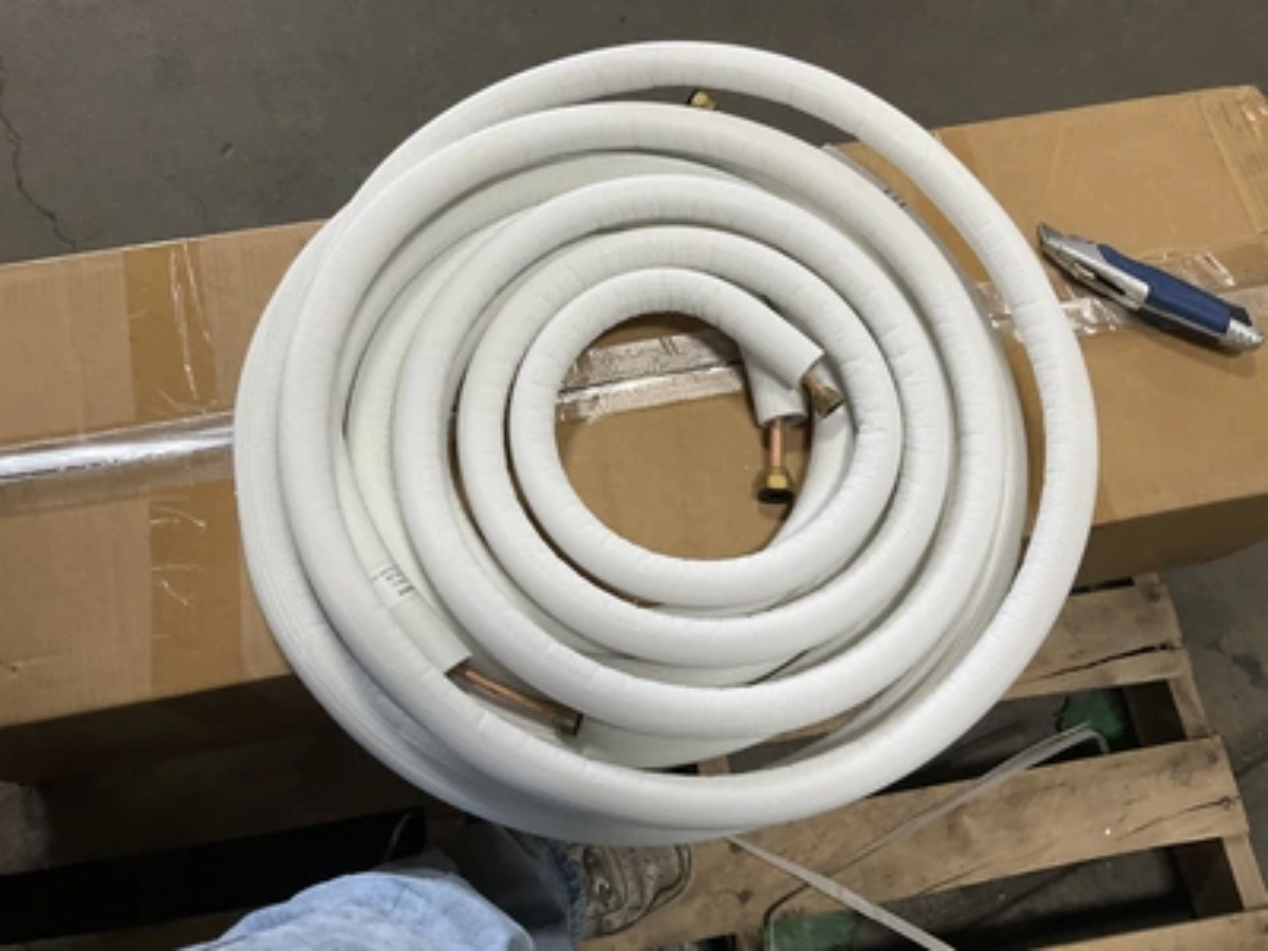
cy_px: 476
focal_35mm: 29
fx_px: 1062
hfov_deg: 61.7
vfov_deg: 48.2
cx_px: 634
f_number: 1.8
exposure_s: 1/60
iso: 100
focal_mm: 3
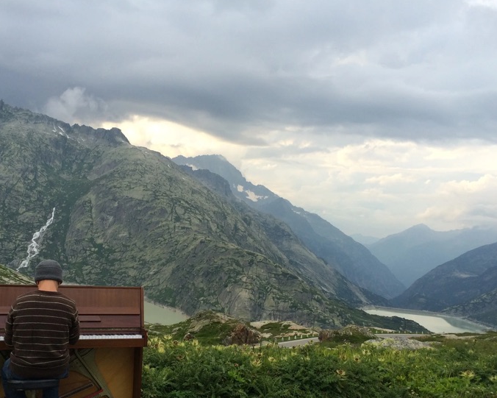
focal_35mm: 39
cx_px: 236
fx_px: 574
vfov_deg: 38.0
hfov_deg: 46.8
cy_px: 245
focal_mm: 4.12
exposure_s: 1/383
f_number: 2.2
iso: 32
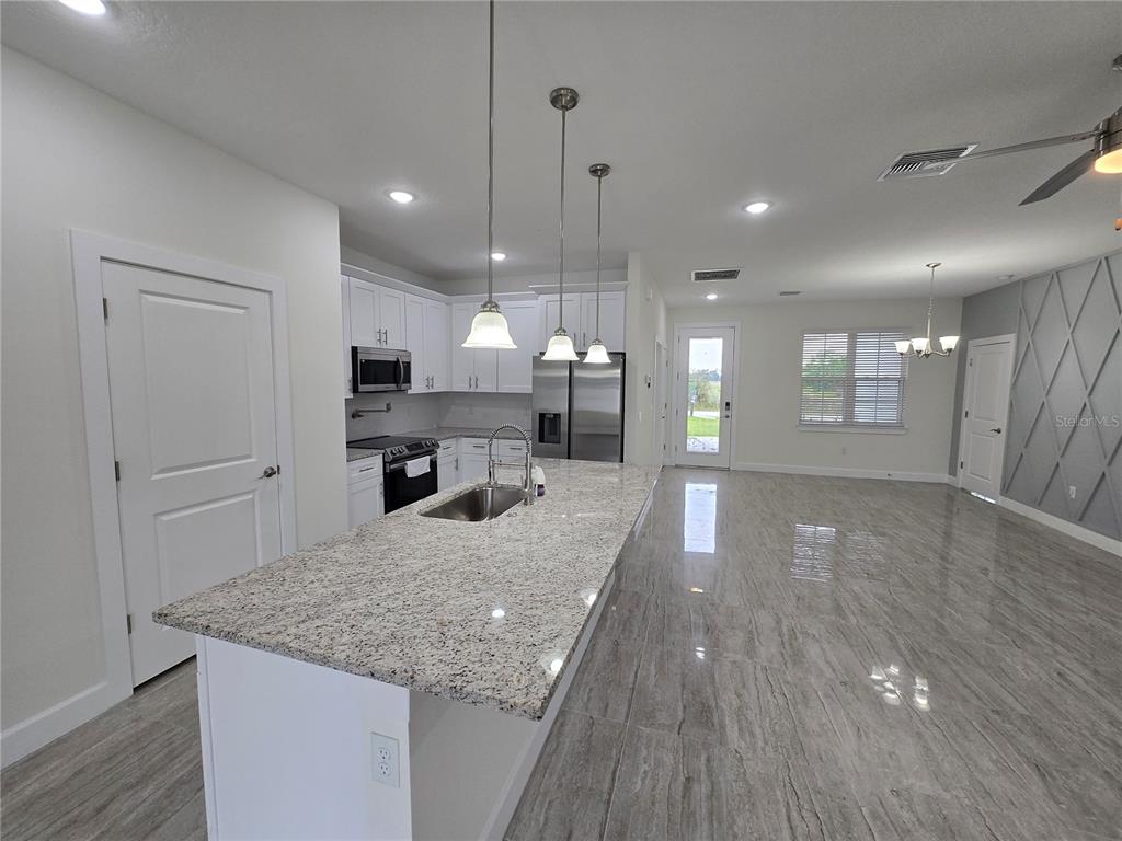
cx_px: 561
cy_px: 420
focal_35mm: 13
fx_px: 421
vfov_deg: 89.9
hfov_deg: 106.2
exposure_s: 1/60
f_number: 2.2
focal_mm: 1.7
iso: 64
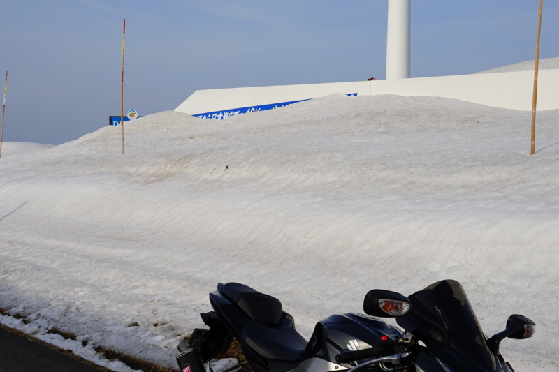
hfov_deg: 36.3
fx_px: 854
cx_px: 280
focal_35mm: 55
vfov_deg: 24.6
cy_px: 186
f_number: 11
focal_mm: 37
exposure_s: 1/200
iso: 100
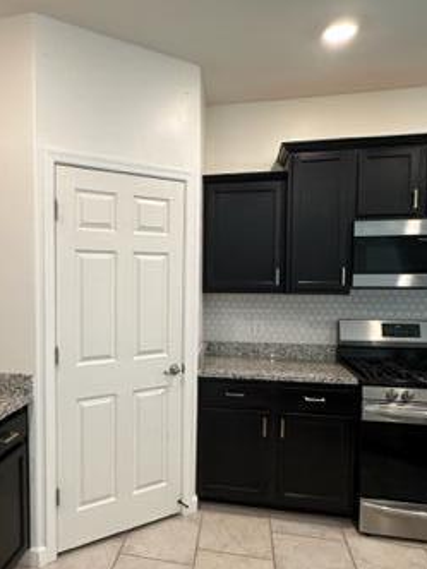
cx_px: 134
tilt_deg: -3.5
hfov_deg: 50.2
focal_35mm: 27
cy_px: 300
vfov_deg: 65.3
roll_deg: -0.8
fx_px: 444
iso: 200
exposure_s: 1/120
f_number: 2.2
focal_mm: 2.22
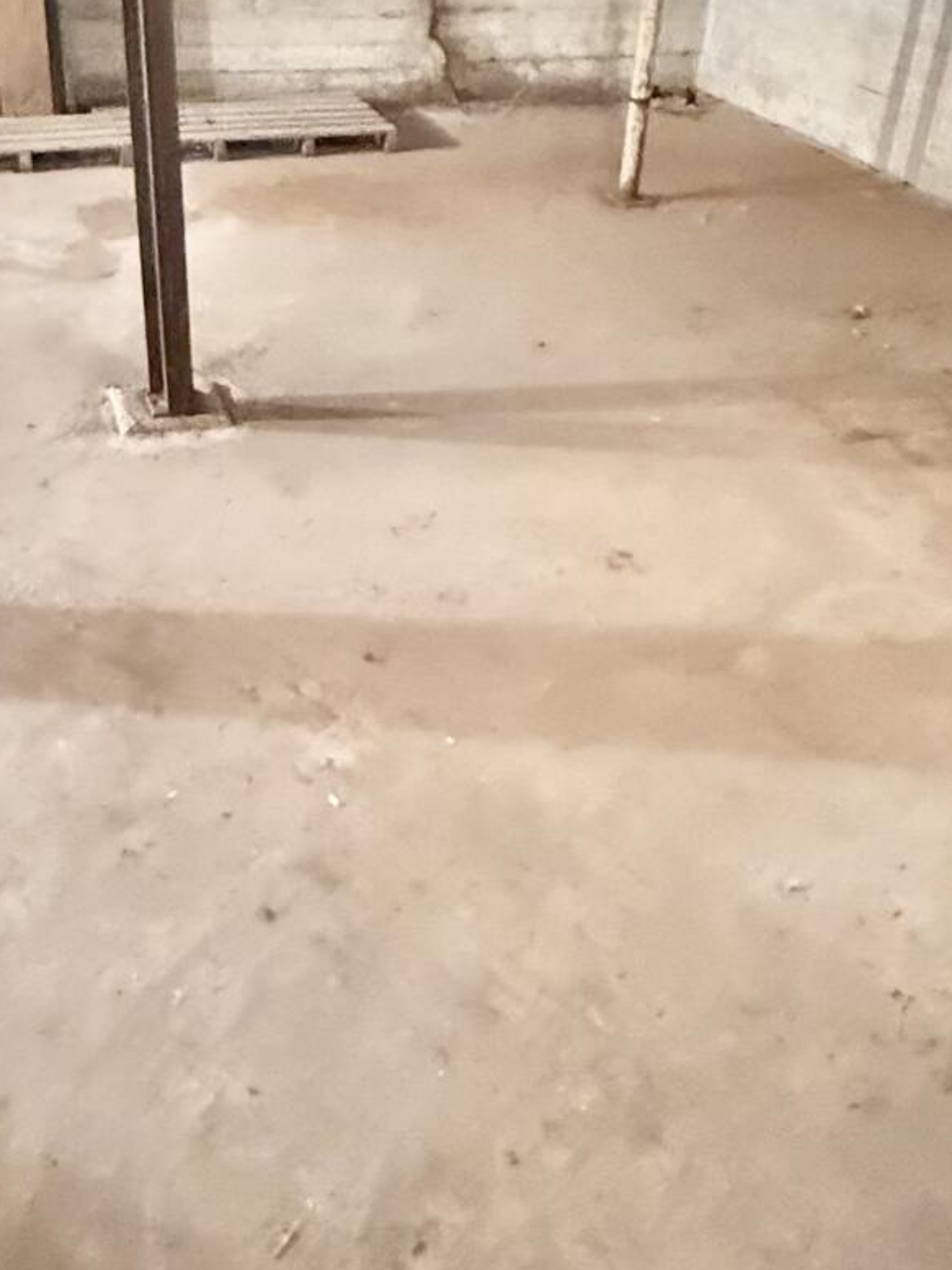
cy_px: 527
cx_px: 369
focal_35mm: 36
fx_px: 1321
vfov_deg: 51.1
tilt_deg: -31.3
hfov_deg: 39.4
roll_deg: -1.9
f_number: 2.2
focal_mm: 2.22
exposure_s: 1/40
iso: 1250
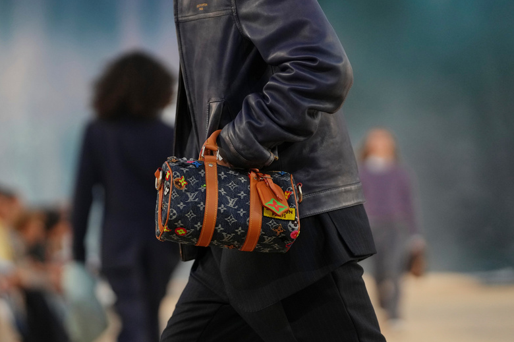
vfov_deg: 8.0
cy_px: 184
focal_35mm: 172
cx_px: 200
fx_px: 2454
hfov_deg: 12.0
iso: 2000
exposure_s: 1/4000
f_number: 2.8
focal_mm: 131
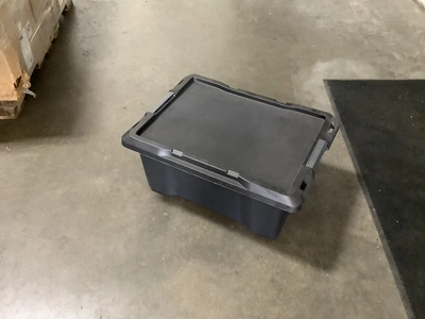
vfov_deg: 45.4
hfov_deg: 58.4
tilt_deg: -45.2
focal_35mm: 31
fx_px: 381
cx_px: 212
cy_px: 160
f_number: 2.4
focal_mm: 3.3
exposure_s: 1/20
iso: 640
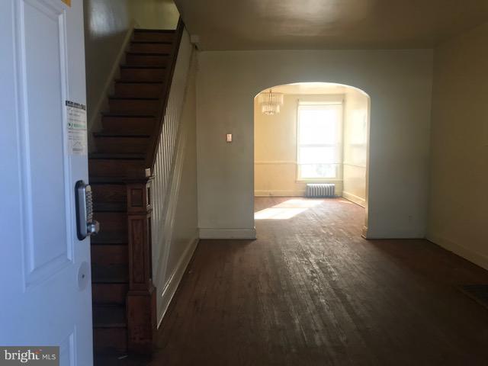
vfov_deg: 49.7
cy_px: 183
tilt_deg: -6.0
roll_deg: +0.1
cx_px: 244
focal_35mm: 28
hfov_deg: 63.4
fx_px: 395
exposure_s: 1/120
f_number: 1.8
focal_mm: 3.99
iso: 40
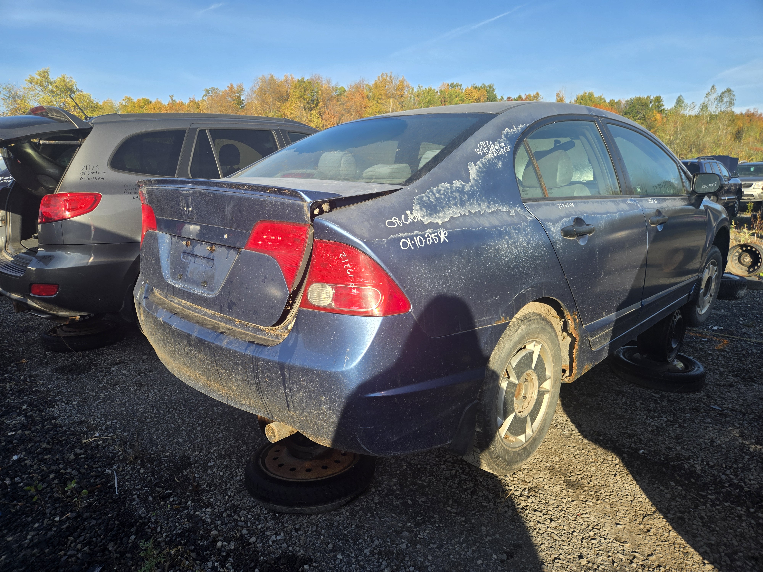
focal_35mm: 23
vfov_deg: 58.9
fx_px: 507
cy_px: 286
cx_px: 382
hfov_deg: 73.9
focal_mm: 5.4
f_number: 1.8
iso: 25
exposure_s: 1/939
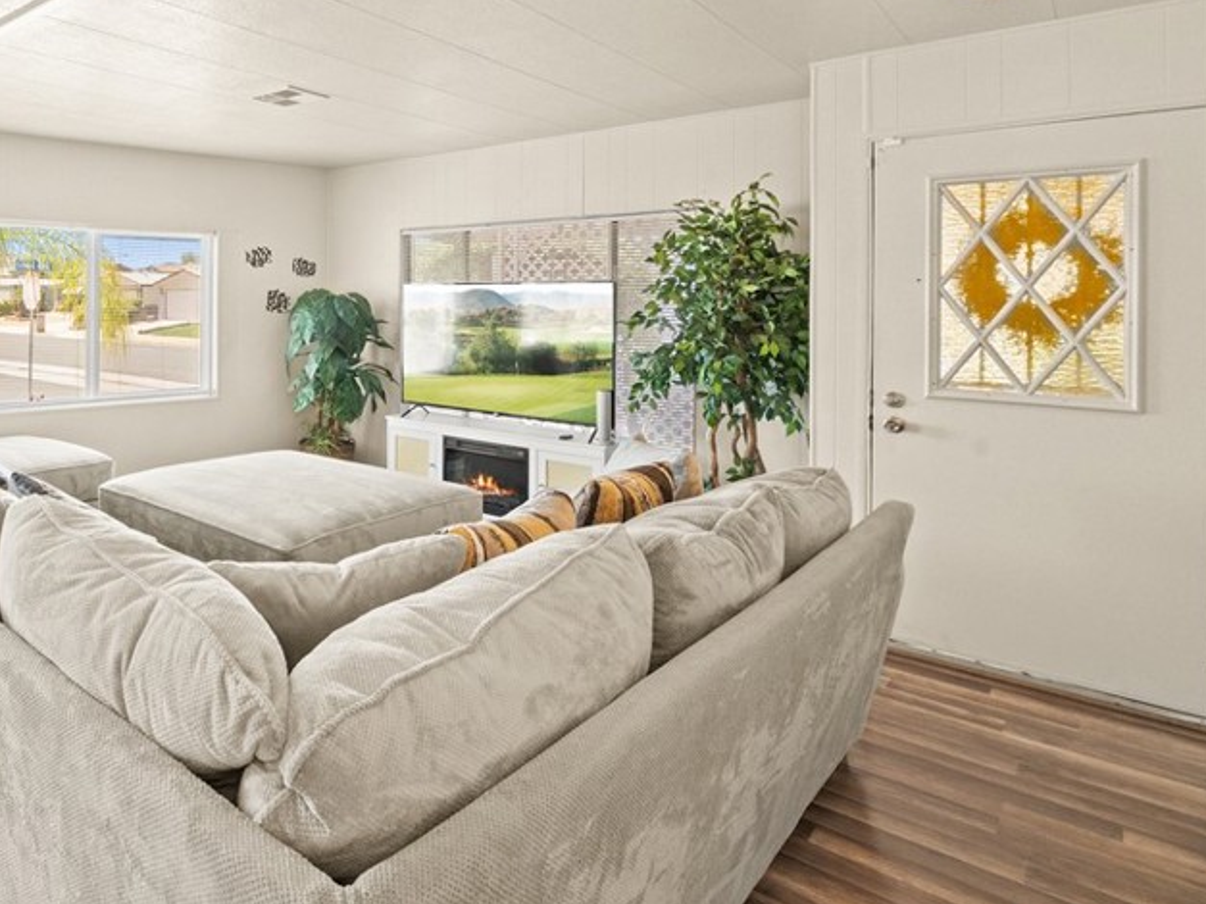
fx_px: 766
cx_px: 231
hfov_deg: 68.6
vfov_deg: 59.6
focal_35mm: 22
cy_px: 299
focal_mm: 14
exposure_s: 1/8
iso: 1600
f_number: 8
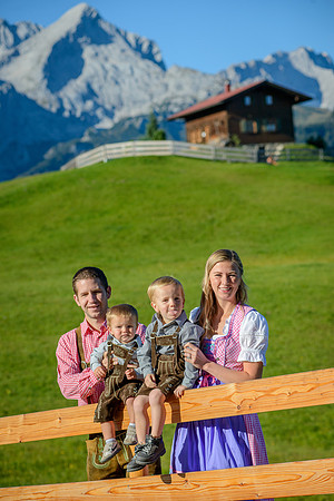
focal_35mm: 105
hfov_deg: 13.0
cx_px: 167
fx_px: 1461
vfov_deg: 19.5
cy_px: 250
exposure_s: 1/3200
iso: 250
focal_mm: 105
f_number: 5
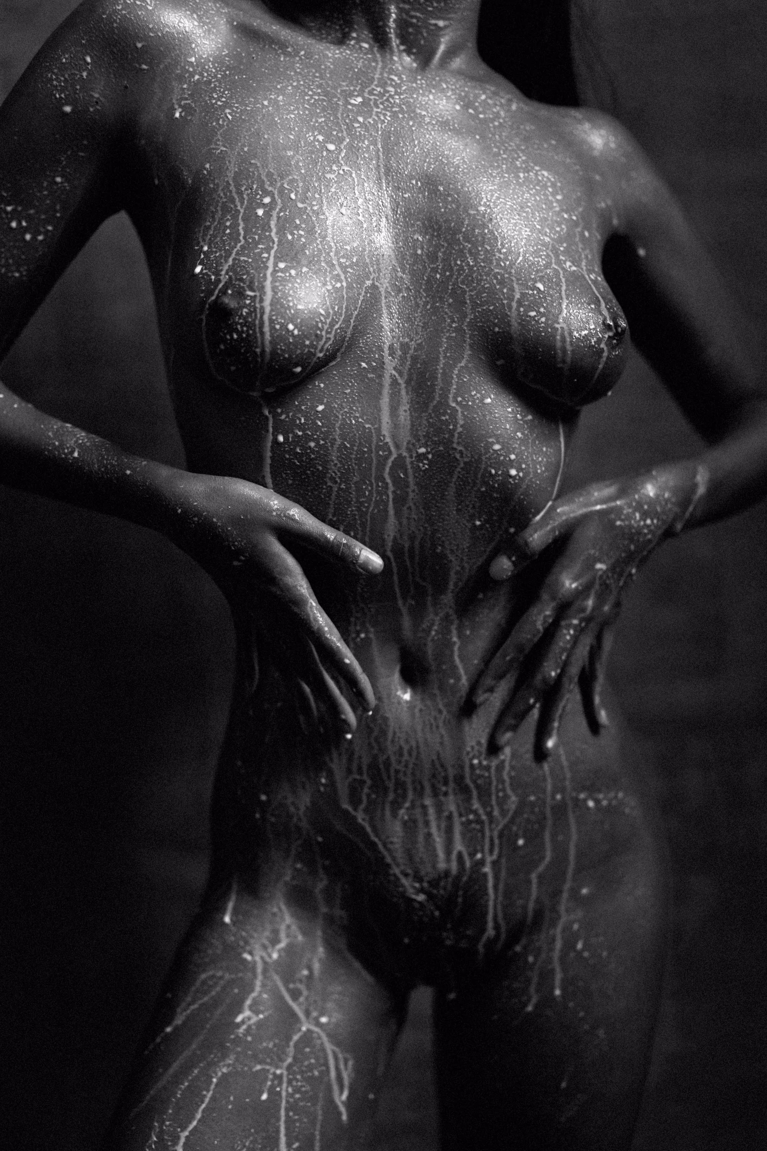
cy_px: 576
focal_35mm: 35
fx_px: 1118
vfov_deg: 54.4
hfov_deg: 37.9
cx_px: 384
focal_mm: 35
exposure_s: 1/125
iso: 800
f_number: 1.6
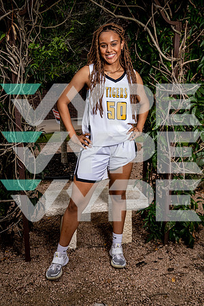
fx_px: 297
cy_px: 153
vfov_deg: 54.4
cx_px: 102
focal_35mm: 35
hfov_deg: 37.9
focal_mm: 35
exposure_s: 1/250
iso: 320
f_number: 5.6
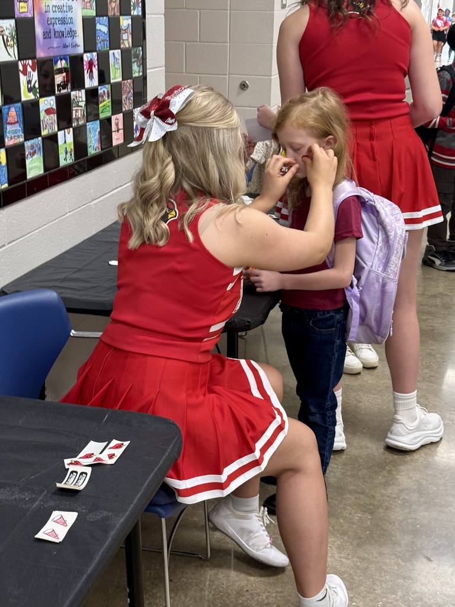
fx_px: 841
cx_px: 228
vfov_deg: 39.7
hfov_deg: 30.3
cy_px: 304
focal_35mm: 48
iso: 160
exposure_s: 1/60
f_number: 1.78
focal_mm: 6.76
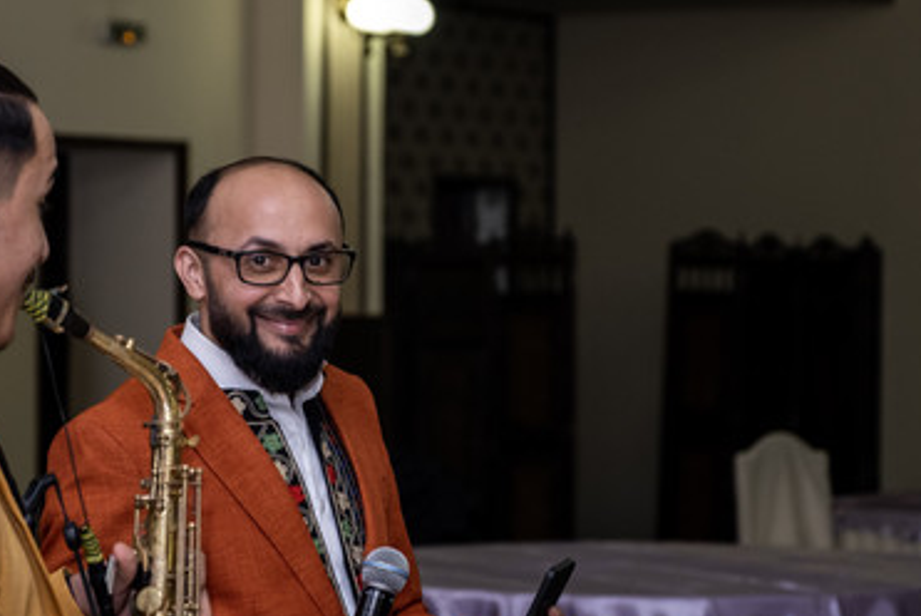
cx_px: 323
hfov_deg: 14.3
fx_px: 3661
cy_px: 309
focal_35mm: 143
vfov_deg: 9.6
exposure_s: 1/160
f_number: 2.8
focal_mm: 55
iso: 1000
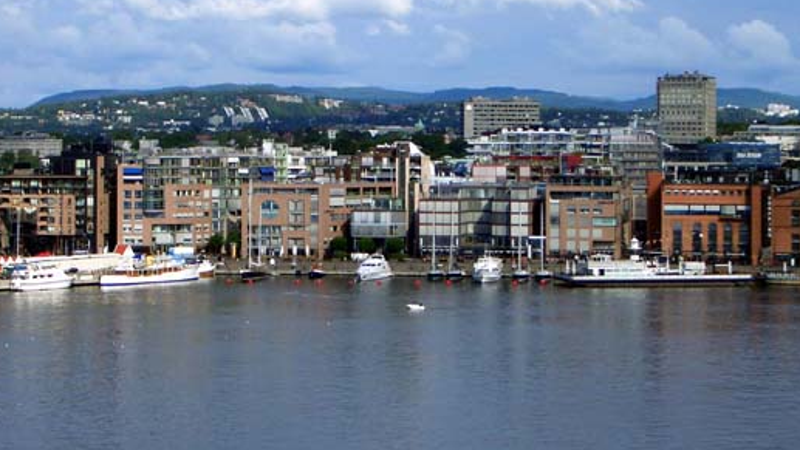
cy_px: 154
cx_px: 390
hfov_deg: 20.9
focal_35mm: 102
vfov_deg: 11.9
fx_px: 2164
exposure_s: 1/250
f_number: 7
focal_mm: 14.6
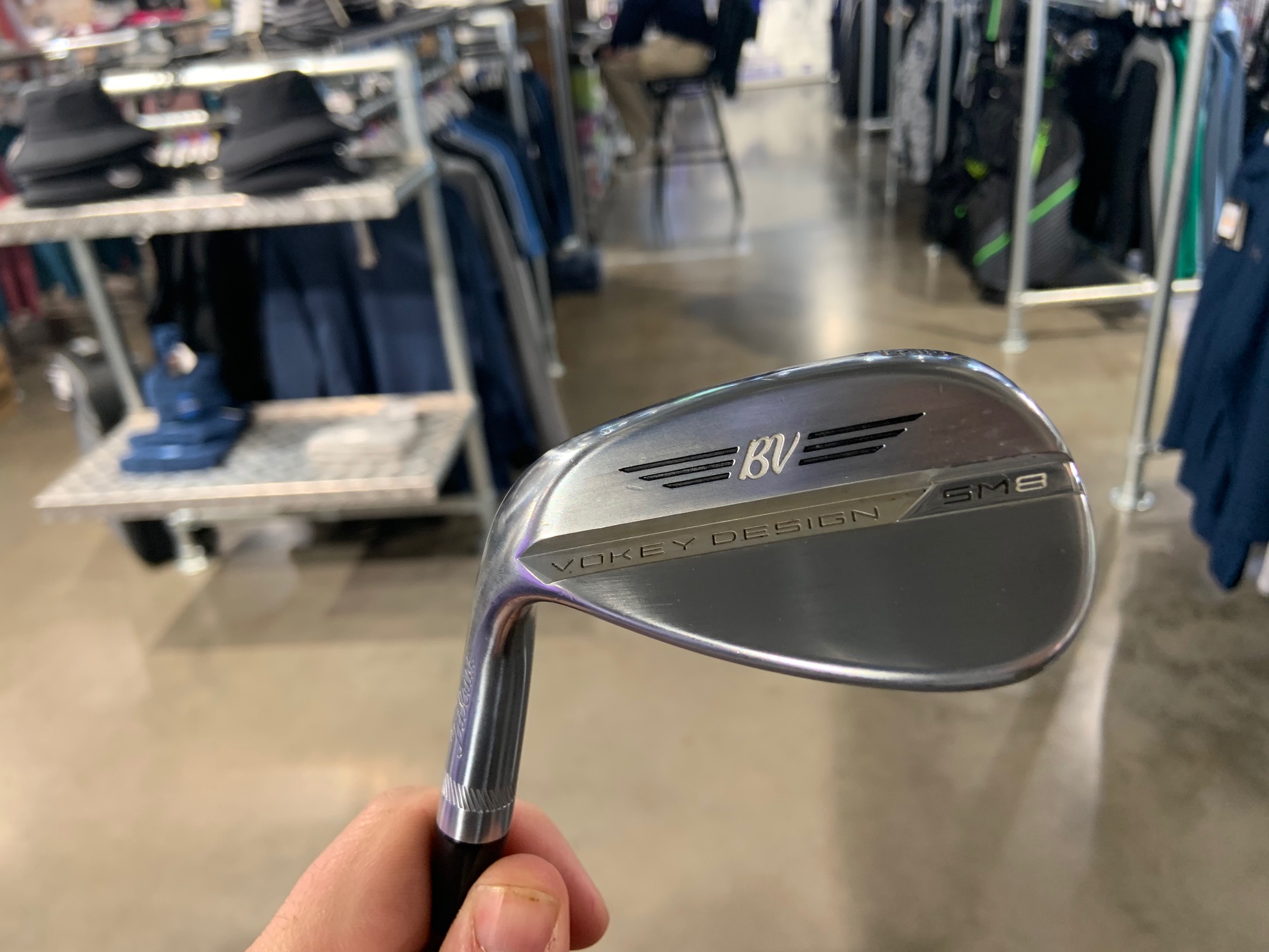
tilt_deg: -26.9
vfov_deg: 53.1
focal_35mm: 26
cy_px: 476
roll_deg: +7.3
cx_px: 634
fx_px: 953
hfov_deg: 67.3
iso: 100
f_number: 1.8
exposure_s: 1/50
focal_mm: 4.25
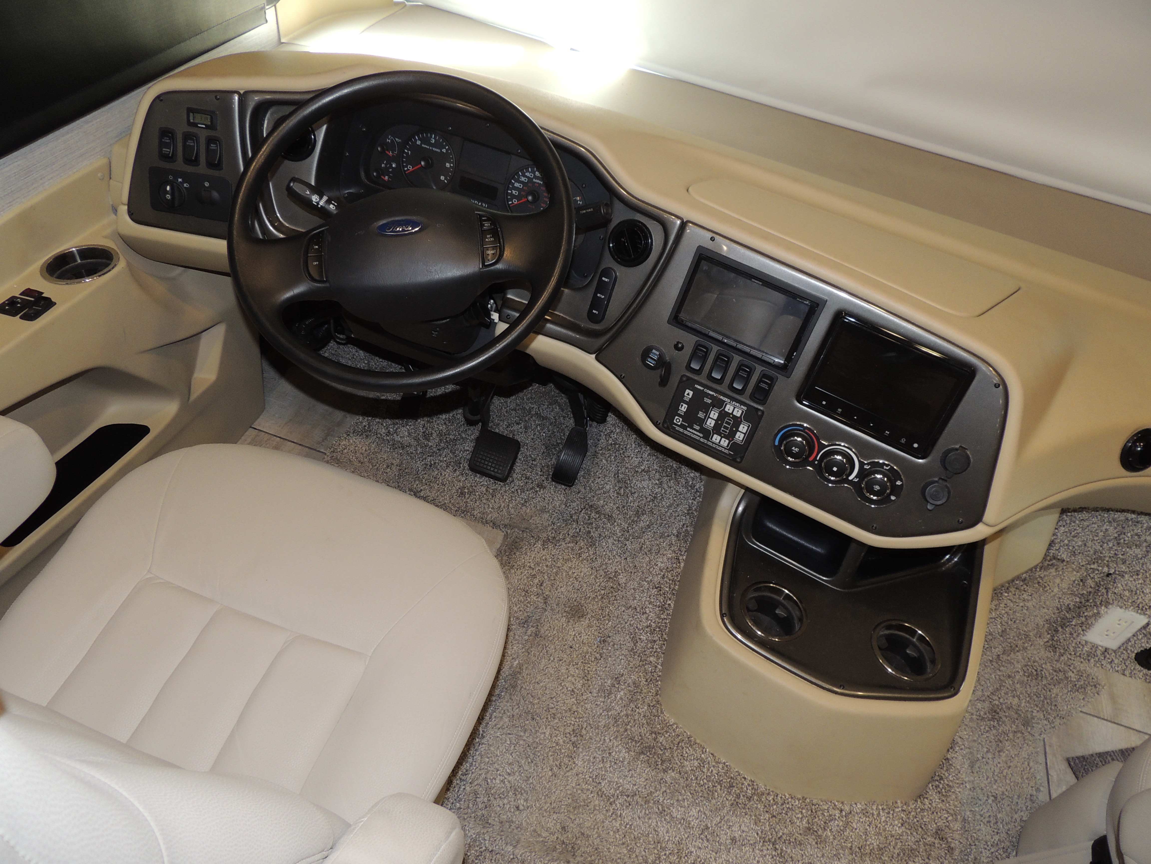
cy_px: 432
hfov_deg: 71.6
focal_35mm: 24
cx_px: 576
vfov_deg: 56.8
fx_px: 798
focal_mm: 4.3
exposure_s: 1/30
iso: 200
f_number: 3
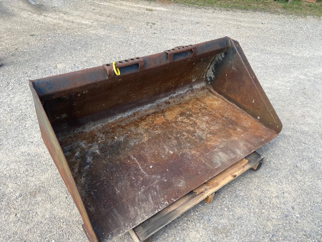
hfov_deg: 67.3
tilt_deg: -37.4
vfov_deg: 53.1
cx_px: 161
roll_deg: -5.3
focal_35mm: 26
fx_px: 242
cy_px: 121
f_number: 1.8
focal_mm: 4.25
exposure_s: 1/1522
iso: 32
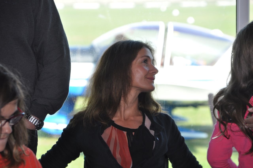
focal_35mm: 218
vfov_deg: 6.3
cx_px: 126
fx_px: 1527
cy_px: 84
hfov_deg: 9.5
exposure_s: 1/160
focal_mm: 145
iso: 400
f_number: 5.6
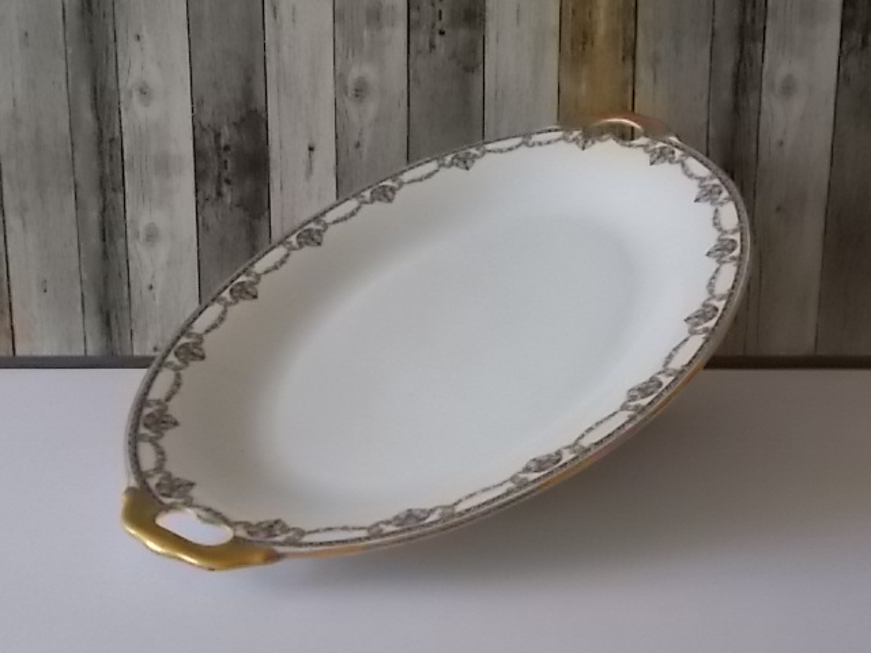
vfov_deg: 36.8
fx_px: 981
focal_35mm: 39
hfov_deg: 47.9
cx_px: 436
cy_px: 326
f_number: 3.9
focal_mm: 6.9
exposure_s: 1/80
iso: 800
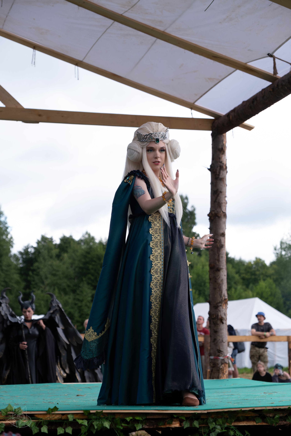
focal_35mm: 73
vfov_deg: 27.7
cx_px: 146
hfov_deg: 18.7
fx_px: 885
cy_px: 218
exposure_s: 1/1250
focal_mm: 48.5
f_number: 3.6
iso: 640
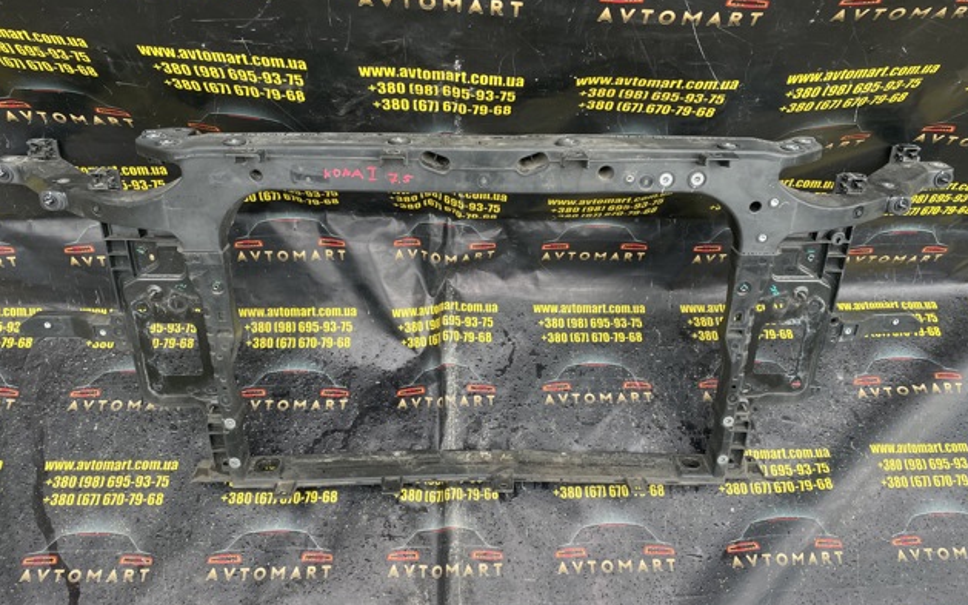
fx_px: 739
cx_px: 480
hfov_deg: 66.5
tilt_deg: -56.5
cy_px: 301
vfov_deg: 44.5
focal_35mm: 28
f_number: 1.6
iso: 50
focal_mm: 4.2
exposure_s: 1/121
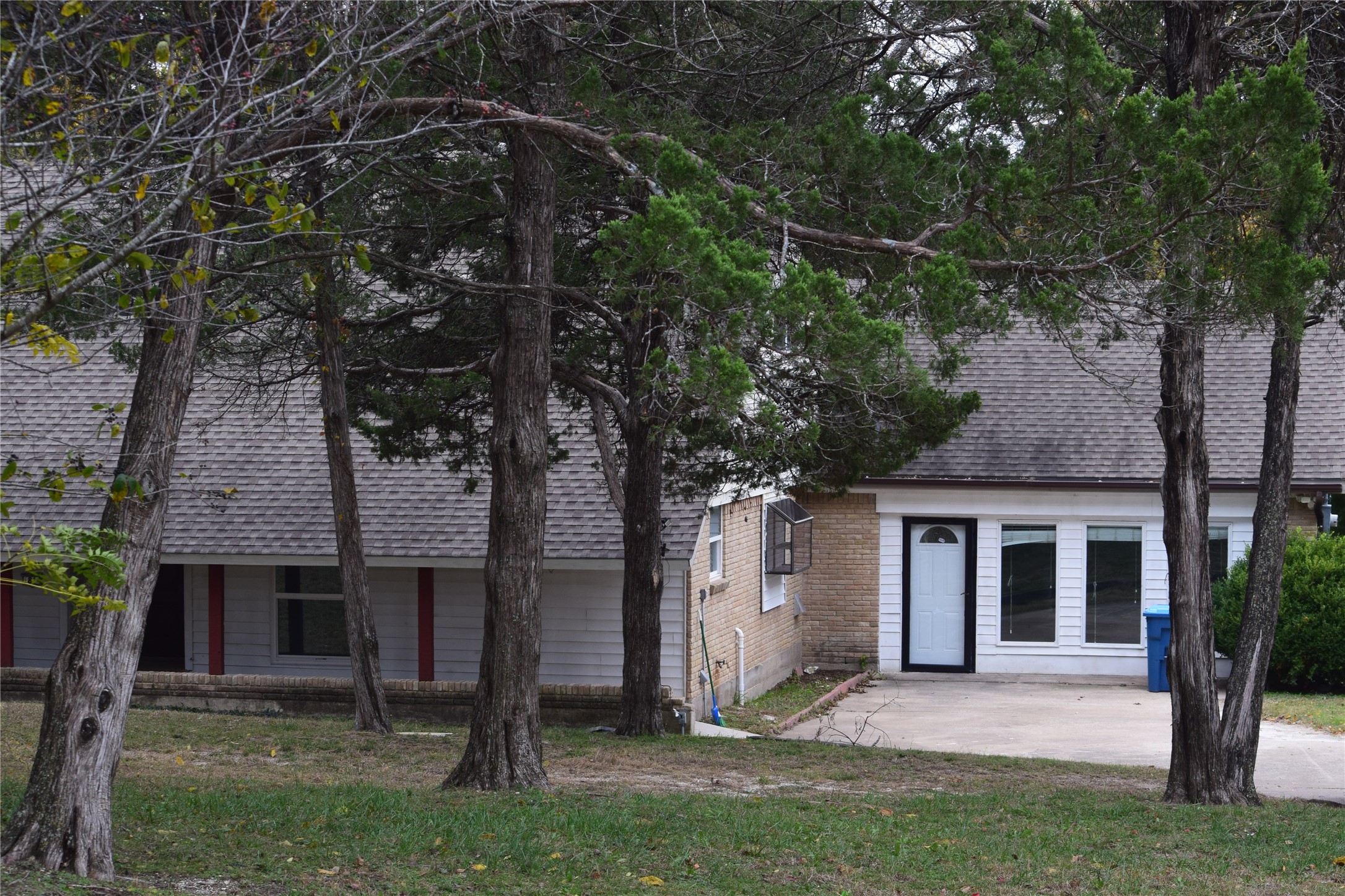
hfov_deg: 24.6
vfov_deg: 16.6
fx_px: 3082
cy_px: 448
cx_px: 672
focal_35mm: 82
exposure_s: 1/160
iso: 400
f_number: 9
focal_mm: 55
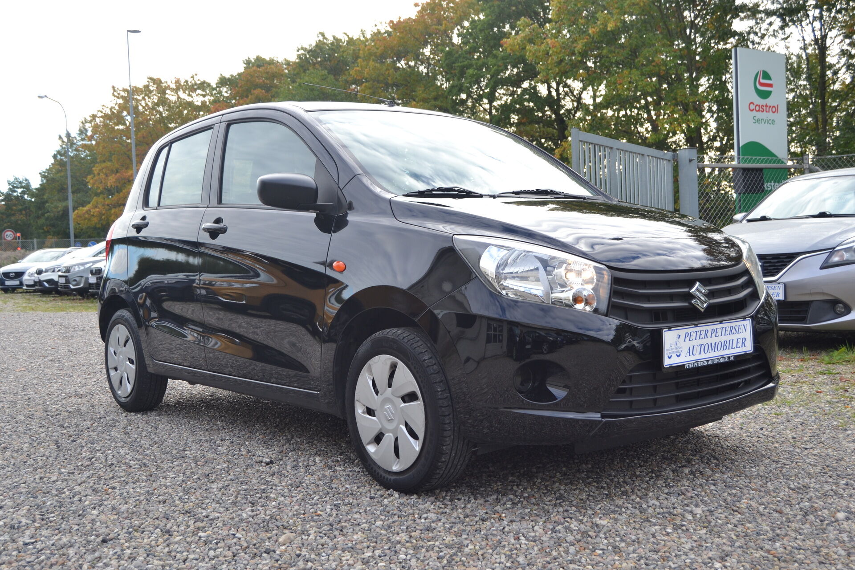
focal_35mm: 39
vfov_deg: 34.2
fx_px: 926
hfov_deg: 49.6
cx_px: 428
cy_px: 285
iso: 100
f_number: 5.6
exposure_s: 1/125
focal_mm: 26
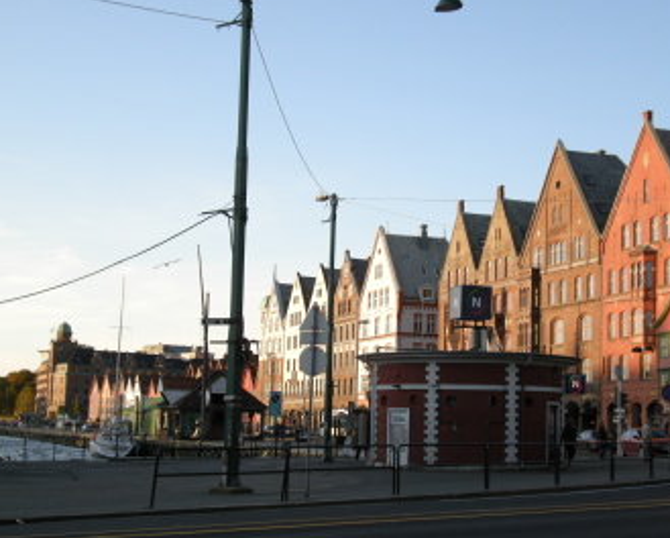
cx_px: 375
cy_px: 289
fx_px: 1271
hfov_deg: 29.5
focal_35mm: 64
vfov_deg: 23.9
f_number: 3.4
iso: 64
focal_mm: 11.5
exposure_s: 1/150
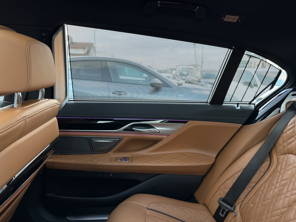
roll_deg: -1.8
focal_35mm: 24
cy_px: 111
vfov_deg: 56.8
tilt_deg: -10.3
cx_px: 148
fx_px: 205
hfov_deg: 71.6
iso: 160
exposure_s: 1/50
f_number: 1.78
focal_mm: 6.76
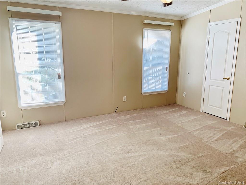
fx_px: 185
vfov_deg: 53.1
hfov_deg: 67.3
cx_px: 123
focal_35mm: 26
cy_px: 92
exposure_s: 1/120
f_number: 1.8
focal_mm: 4.25
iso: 80
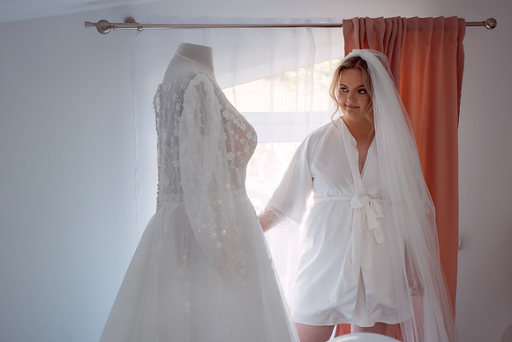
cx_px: 265
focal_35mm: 48
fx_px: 677
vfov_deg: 28.3
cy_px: 177
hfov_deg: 41.4
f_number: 5.6
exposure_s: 1/125
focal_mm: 45
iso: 800
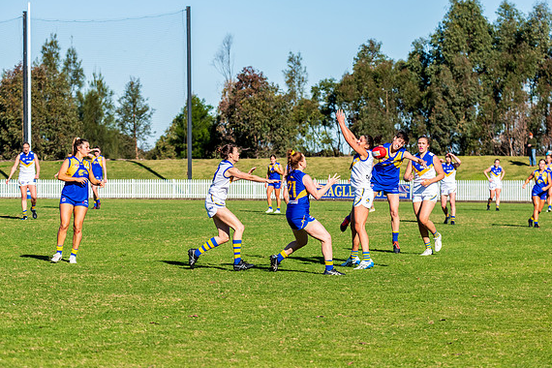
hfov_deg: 11.9
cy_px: 184
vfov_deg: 7.9
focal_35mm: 173
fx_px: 2652
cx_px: 279
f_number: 9
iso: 800
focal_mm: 170
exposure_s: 1/2000
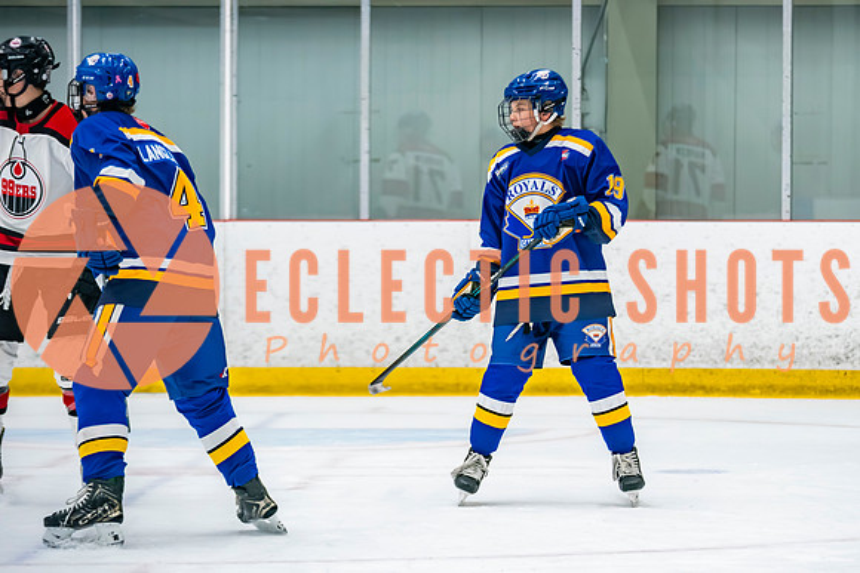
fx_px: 4531
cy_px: 307
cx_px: 572
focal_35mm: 190
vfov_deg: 7.2
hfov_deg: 10.8
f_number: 2.8
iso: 2000
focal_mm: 140
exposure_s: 1/640
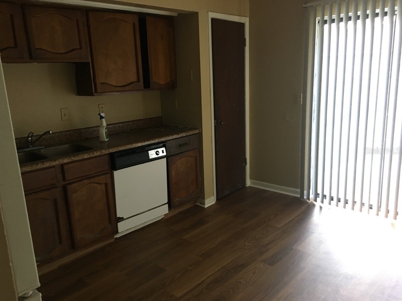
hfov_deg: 61.7
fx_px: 337
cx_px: 201
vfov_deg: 48.2
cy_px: 150
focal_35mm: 29
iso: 160
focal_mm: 4.15
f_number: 2.2
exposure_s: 1/30
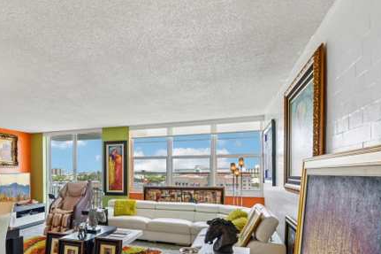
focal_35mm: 26
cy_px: 178
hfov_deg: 63.8
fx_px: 275
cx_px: 80
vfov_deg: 48.3
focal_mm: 14
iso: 200
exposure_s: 1/20
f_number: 9
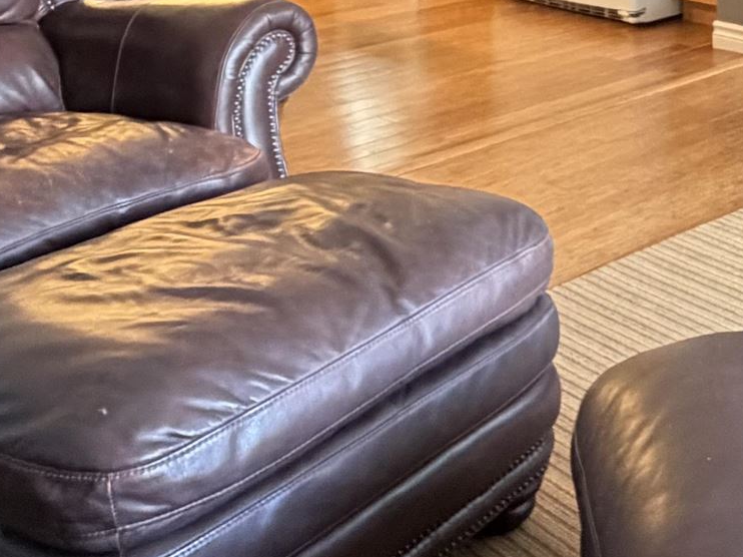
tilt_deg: -5.5
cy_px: -133
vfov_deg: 22.9
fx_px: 1245
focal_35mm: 58
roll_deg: -0.2
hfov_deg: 30.3
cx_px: 789
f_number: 2.2
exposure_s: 1/60
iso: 640
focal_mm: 2.22
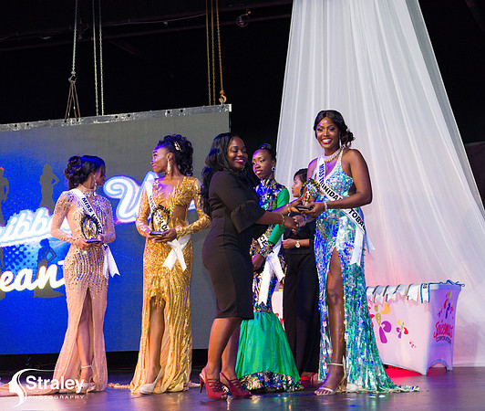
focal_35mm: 64
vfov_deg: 24.6
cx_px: 307
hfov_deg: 28.8
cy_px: 206
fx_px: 940
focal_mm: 55
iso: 4000
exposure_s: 1/160
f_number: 5
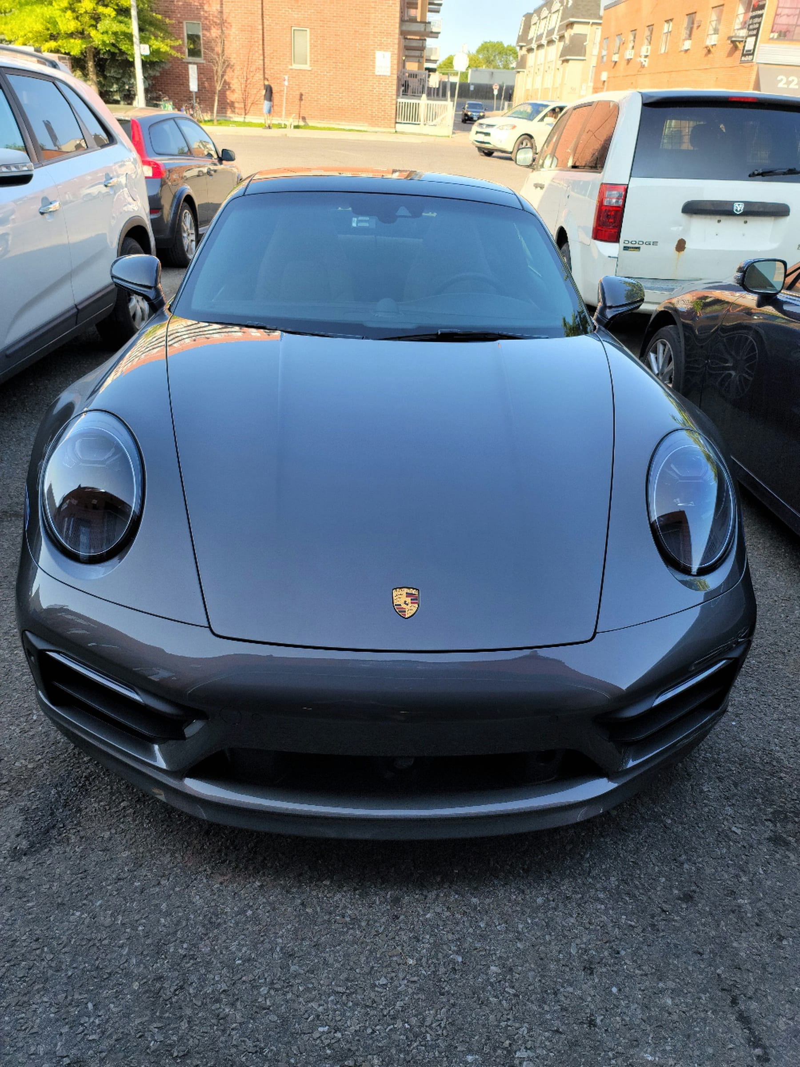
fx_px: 770
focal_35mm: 25
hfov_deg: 54.9
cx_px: 400
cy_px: 534
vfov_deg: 69.4
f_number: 1.8
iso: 20
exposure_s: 1/145
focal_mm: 7
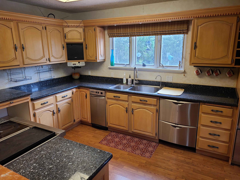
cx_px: 120
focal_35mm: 26
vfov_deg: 53.1
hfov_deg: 67.3
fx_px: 180
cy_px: 90
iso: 64
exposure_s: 1/60
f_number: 1.8
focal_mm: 5.4
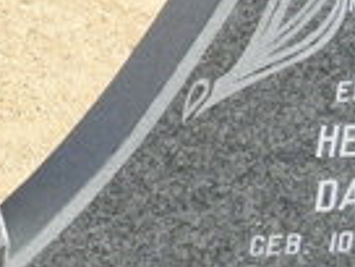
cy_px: -55
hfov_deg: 11.7
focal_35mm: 153
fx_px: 1569
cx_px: -329
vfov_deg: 9.6
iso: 200
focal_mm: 4.6
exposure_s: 1/400
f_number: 6.3
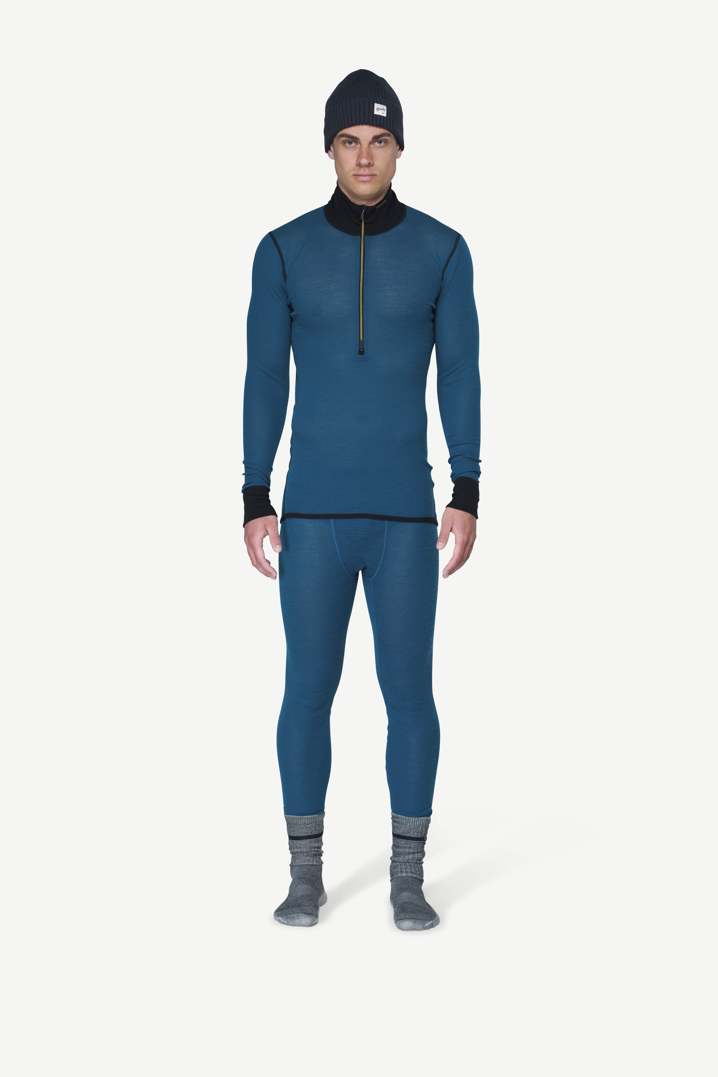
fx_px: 2094
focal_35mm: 70
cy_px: 538
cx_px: 359
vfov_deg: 28.8
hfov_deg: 19.5
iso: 100
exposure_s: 1/50
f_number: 5.6
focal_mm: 70
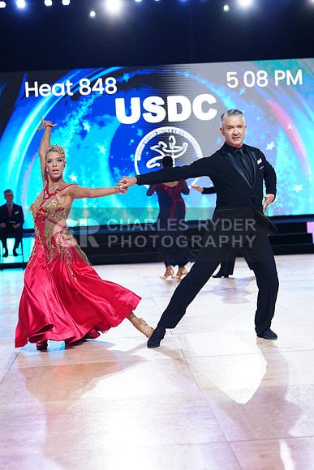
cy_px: 235
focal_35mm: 70
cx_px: 157
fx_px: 915
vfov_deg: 28.8
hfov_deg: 19.5
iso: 2000
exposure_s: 1/500
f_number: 2.8
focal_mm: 70
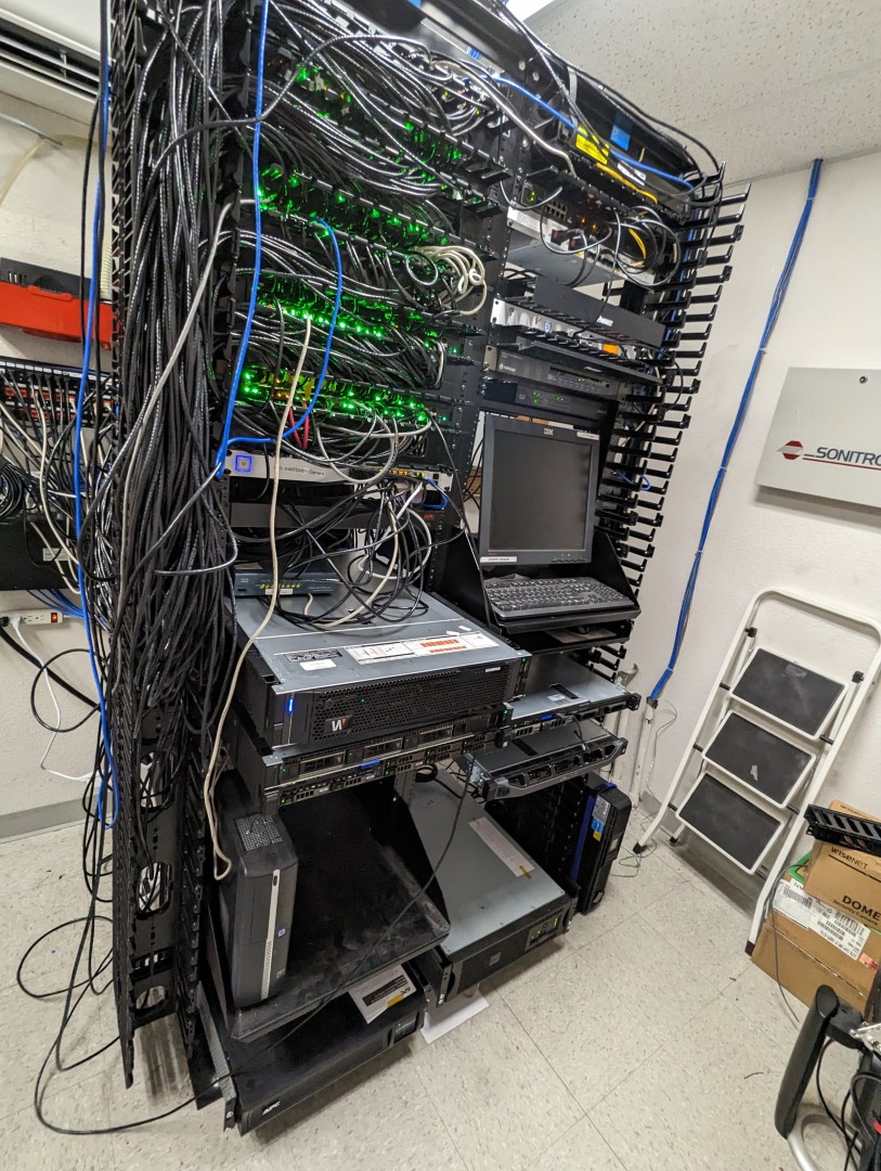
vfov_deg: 94.4
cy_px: 586
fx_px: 542
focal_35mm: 16
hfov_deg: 78.2
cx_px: 440
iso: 367
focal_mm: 2.35
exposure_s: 1/40
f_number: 2.2
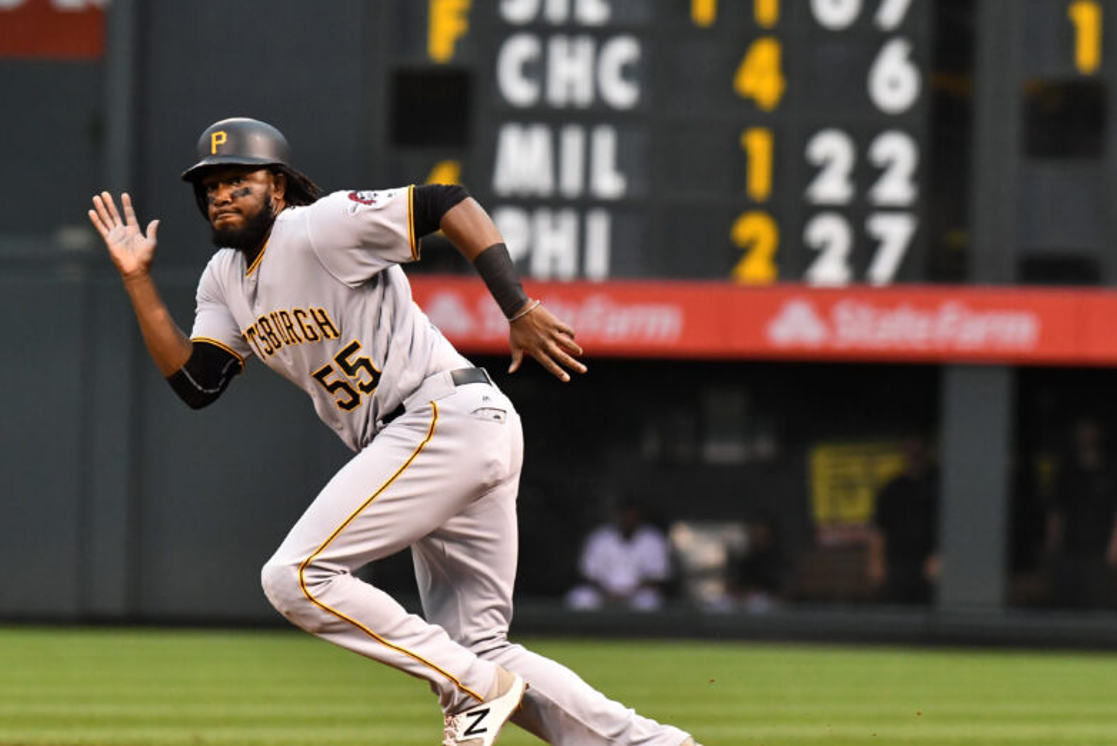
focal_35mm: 589
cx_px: 433
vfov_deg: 2.3
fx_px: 18281
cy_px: 424
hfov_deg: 3.5
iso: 3200
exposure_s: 1/1600
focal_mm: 300
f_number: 4
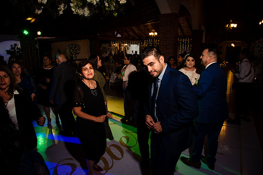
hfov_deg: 73.7
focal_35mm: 24
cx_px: 132
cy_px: 88
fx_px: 175
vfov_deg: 53.2
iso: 2000
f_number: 7.1
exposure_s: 1/125
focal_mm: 24
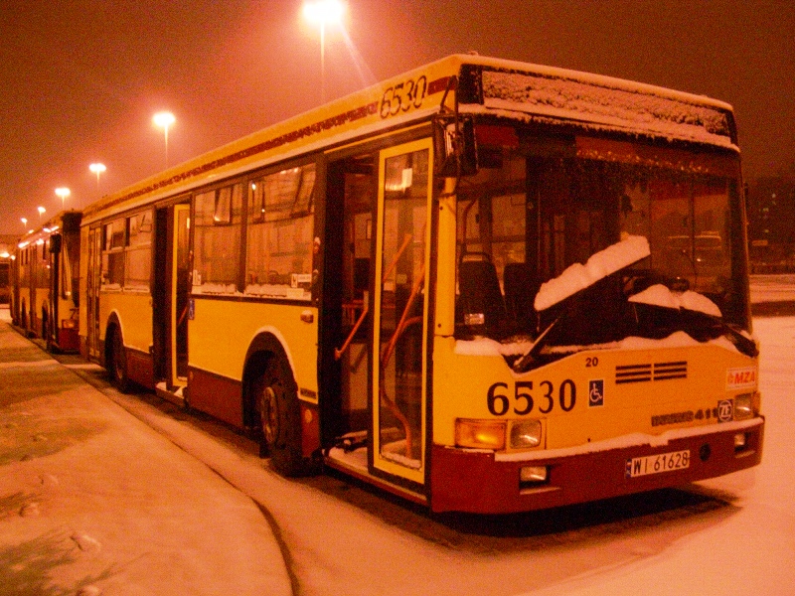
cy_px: 298
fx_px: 850
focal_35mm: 37
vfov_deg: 38.7
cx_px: 398
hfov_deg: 50.1
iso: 200
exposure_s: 1/3.8
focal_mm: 5.6
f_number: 2.7
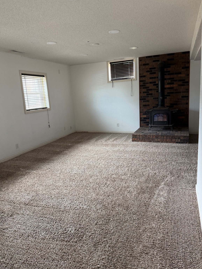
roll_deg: +3.4
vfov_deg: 69.4
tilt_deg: -10.8
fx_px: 195
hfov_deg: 54.9
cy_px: 130
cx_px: 102
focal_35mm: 25
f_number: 1.78
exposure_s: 1/92
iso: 200
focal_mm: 6.76
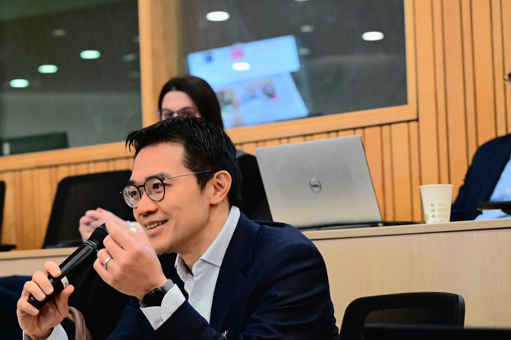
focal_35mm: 86
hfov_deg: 23.6
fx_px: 1221
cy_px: 210
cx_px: 193
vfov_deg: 15.9
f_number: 4
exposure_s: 1/100
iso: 8000
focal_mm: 62
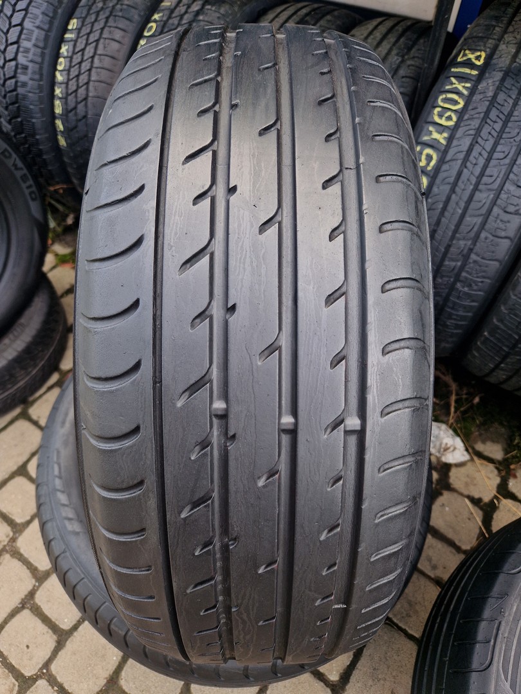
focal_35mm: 23
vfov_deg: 73.9
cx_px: 260
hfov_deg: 58.9
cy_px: 347
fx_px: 462
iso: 50
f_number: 1.8
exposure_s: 1/239
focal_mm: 5.4
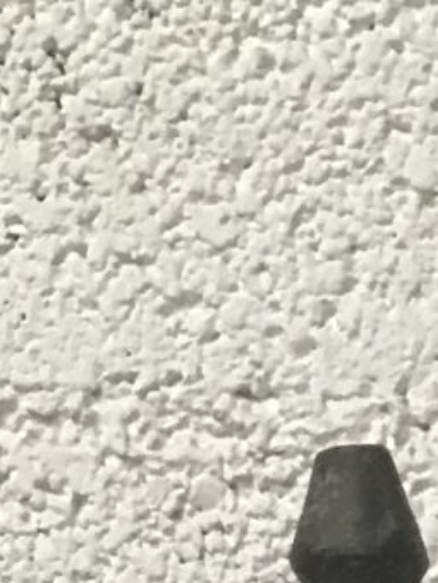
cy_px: 2003
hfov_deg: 7.0
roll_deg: -1.5
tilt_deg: -12.6
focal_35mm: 211
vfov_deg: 7.6
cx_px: 493
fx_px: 3560
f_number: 1.8
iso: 50
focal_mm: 3.99
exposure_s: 1/17
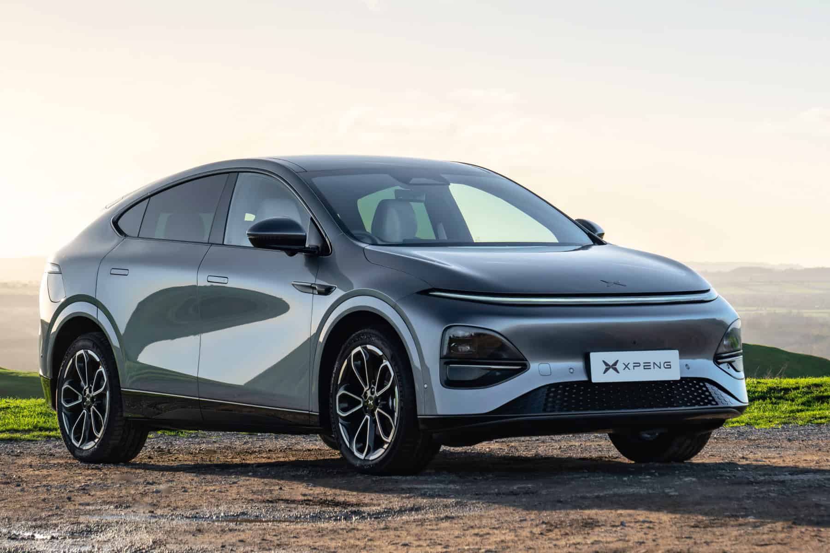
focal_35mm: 92
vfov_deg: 14.9
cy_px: 276
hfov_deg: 22.1
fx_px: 2121
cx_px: 415
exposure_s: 1/160
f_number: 9
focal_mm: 92
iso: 400
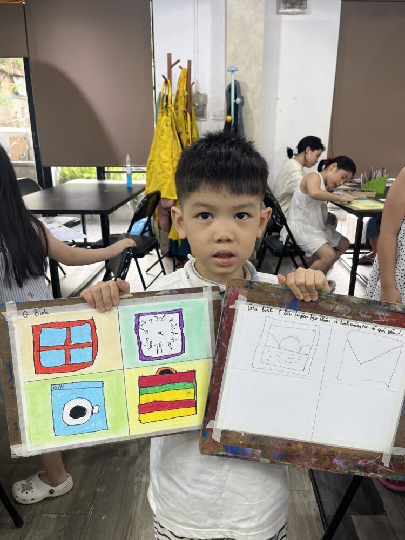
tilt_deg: -19.8
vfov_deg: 67.3
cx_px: 202
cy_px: 270
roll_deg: +0.7
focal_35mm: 26
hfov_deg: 53.1
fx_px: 406
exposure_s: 1/100
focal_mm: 5.1
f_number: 1.6
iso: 100
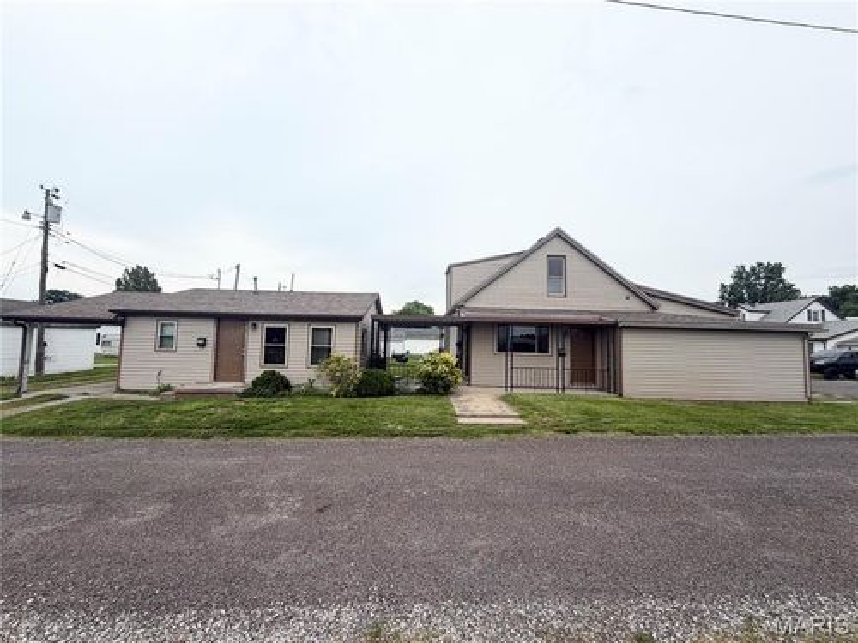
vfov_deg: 85.7
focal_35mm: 14
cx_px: 429
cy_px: 322
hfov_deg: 102.1
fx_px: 347
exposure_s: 1/864
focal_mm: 2.22
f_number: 2.2
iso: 20
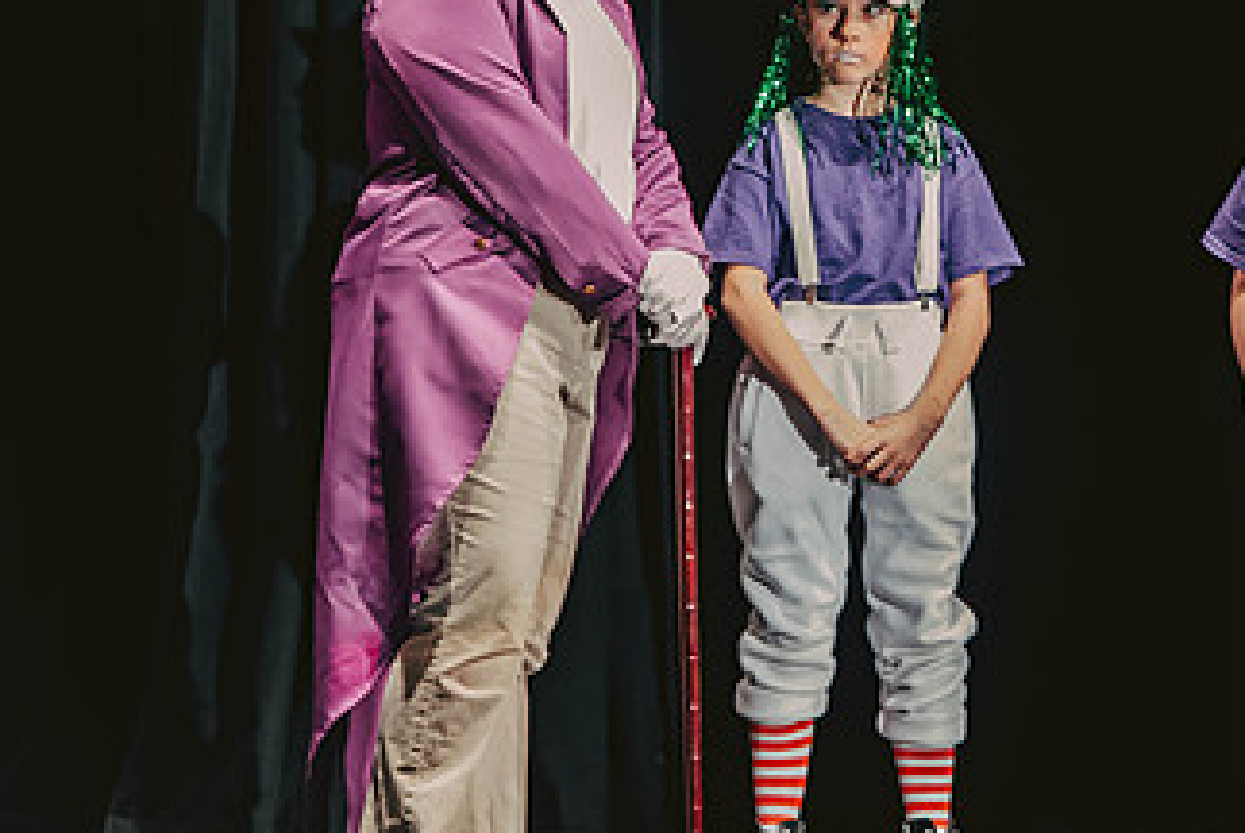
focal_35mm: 359
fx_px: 12426
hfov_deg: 5.7
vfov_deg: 3.8
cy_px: 249
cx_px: 917
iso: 1250
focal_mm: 200
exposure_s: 1/160
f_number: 2.8
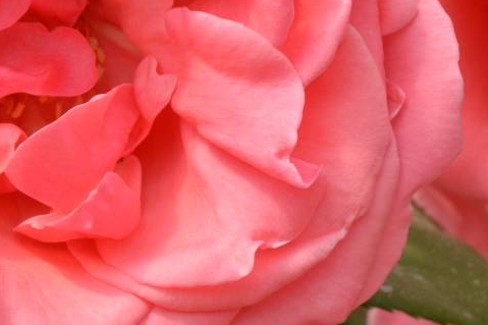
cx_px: -7
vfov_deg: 4.7
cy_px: 25
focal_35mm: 295
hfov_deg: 7.0
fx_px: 3997
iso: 720
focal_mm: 92
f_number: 18
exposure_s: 1/250
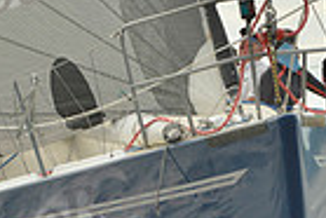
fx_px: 7569
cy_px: 60
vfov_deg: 1.7
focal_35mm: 835
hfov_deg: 2.5
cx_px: 371
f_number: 7.1
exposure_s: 1/1000
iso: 200
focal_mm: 200
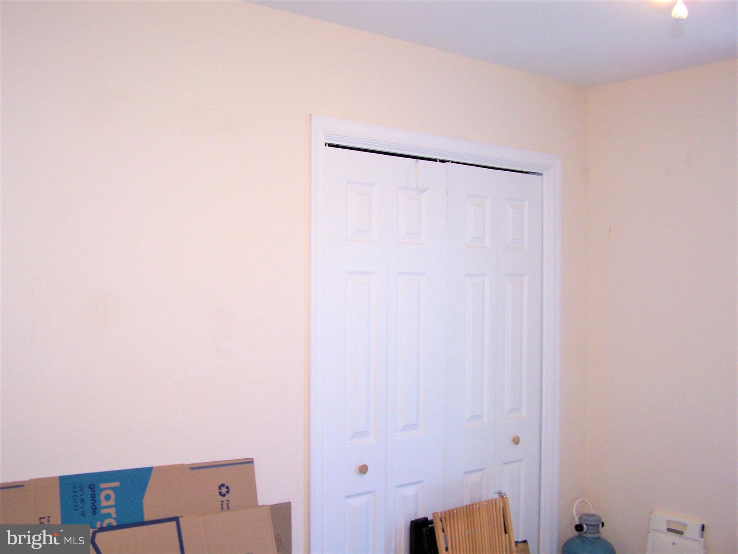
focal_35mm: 38
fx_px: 810
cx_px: 369
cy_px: 277
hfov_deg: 49.0
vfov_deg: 37.7
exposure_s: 1/60
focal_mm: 6.3
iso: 140
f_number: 2.8
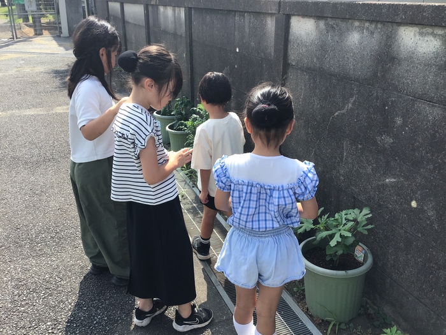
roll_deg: -0.5
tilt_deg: -22.9
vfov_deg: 45.4
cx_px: 223
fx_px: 399
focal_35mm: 31
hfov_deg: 58.4
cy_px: 168
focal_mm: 3.3
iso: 25
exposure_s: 1/543
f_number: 2.4
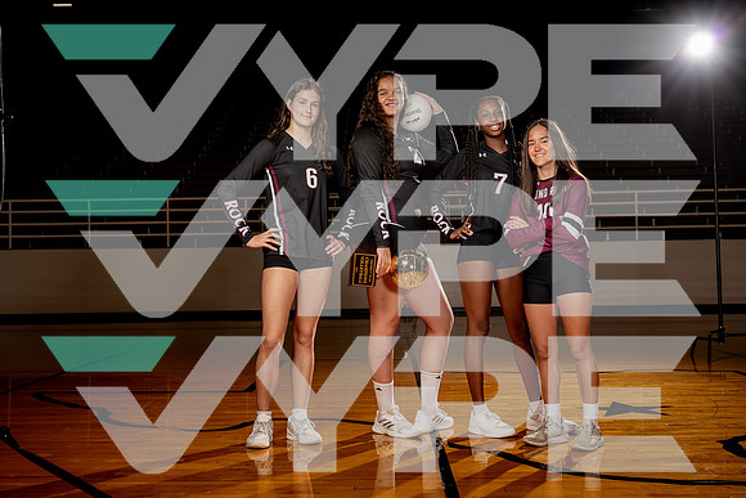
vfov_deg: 31.2
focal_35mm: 43
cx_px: 373
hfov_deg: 45.4
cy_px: 249
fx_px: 891
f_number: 5.6
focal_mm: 43
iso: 100
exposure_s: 1/250
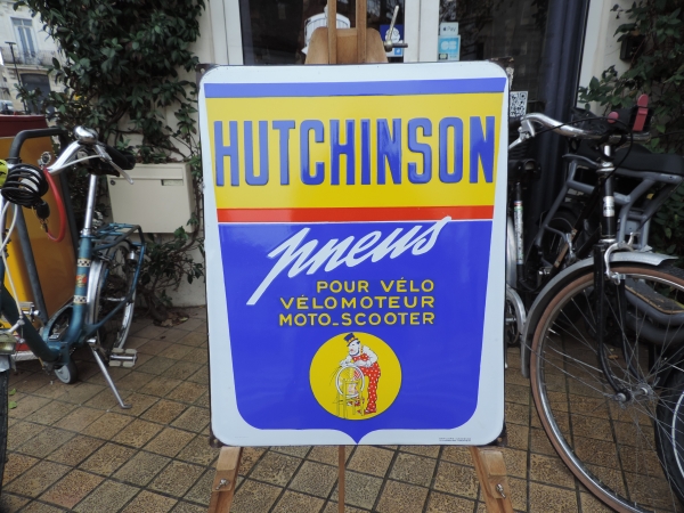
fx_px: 474
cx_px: 342
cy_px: 256
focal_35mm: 24
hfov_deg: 71.6
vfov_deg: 56.8
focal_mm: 4.3
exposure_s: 1/80
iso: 80
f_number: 3
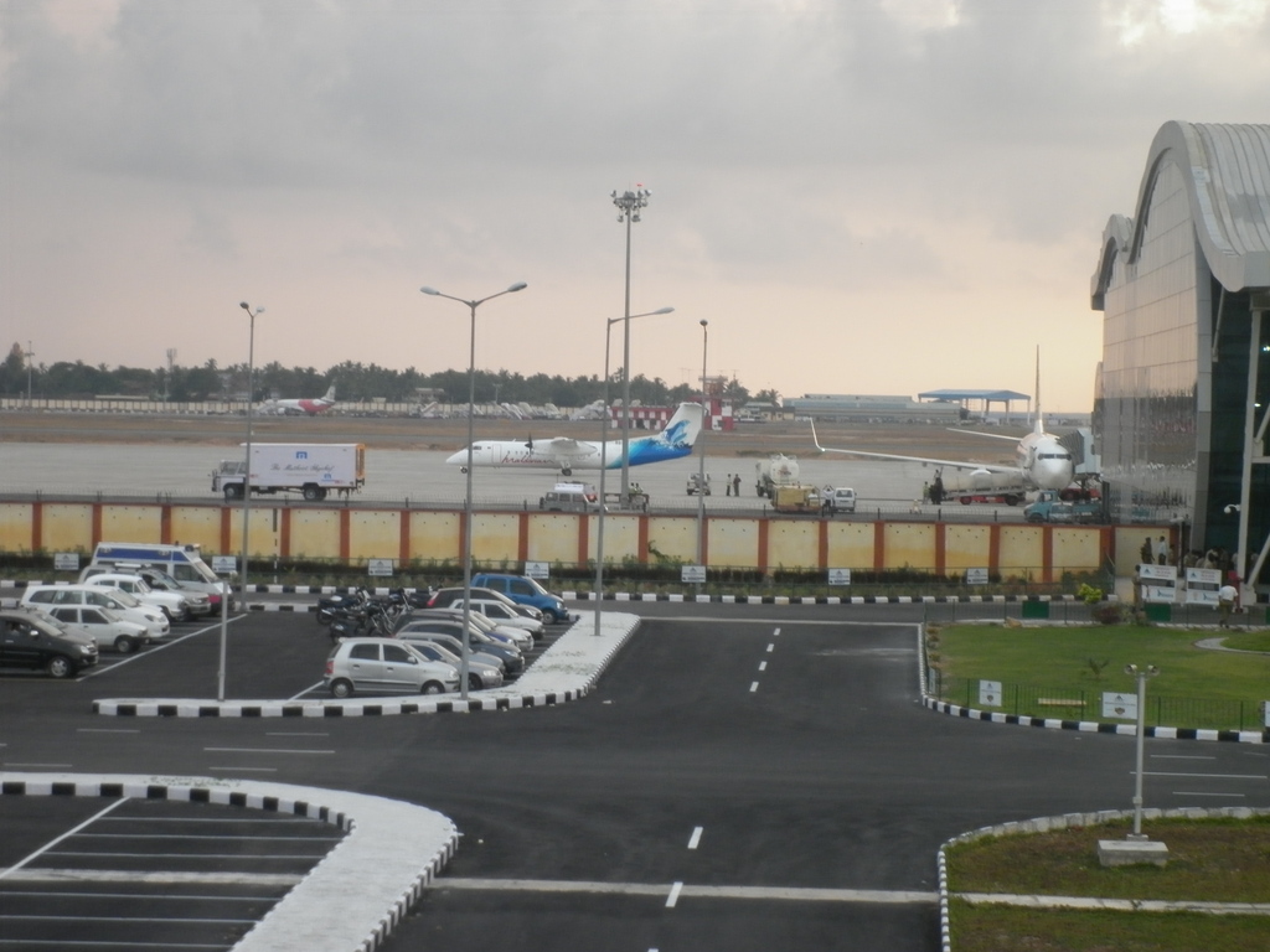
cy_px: 476
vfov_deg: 13.2
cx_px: 635
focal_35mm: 112
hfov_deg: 17.6
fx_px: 4109
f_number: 6.2
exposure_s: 1/60
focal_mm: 20
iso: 200
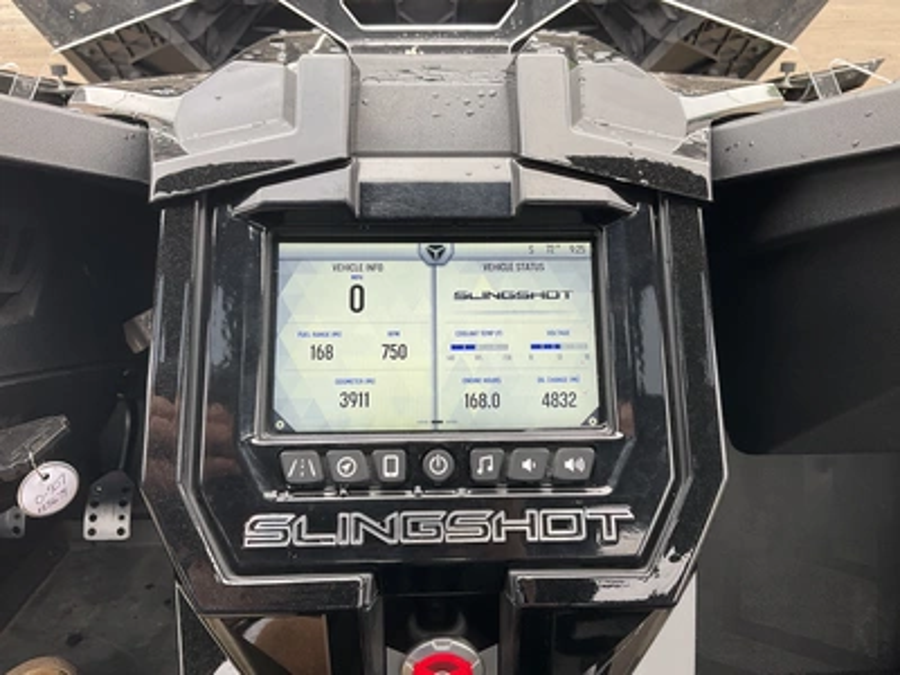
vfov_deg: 48.2
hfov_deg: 61.7
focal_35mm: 29
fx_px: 754
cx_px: 450
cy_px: 338
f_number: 1.8
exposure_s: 1/122
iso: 32
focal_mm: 3
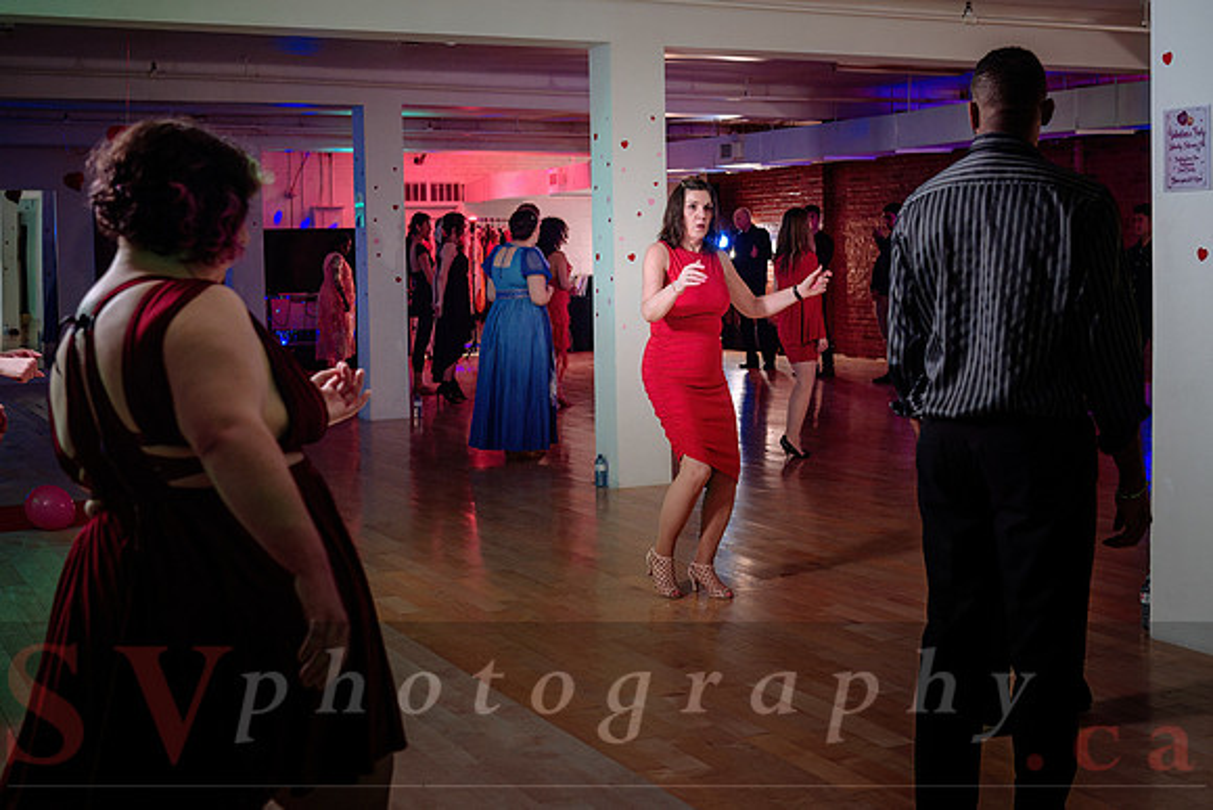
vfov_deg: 25.6
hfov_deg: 37.5
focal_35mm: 53
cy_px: 348
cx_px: 692
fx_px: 1781
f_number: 4
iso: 800
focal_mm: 44
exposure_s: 1/80
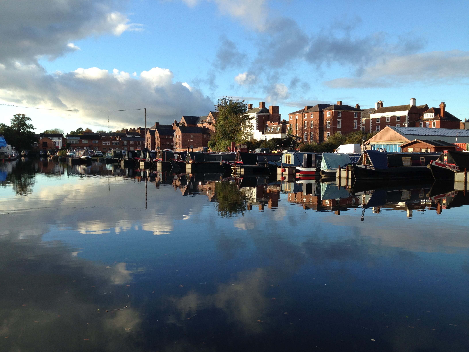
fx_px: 447
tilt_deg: -2.7
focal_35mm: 33
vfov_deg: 42.9
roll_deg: -0.5
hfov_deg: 55.4
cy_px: 176
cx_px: 234
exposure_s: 1/497
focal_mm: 4.12
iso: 50
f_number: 2.4
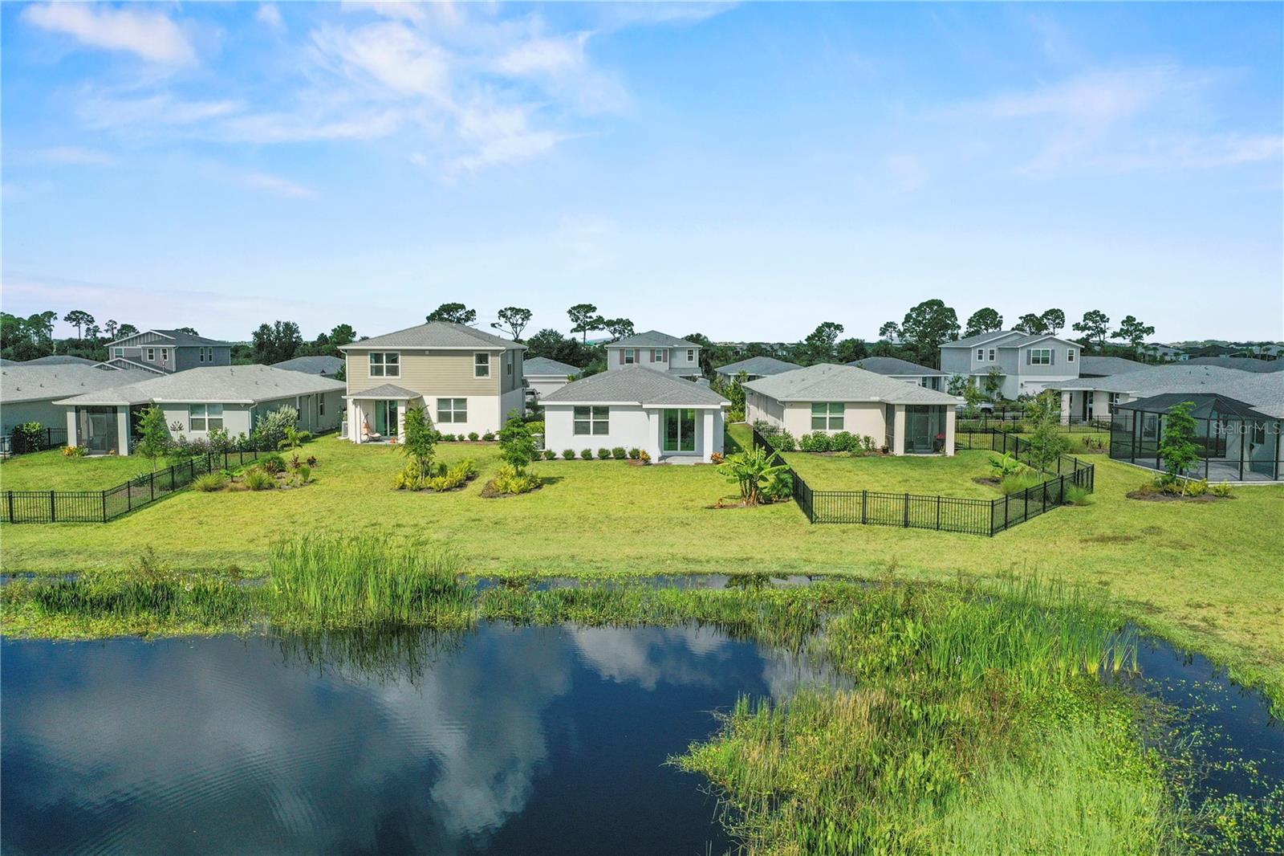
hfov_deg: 65.5
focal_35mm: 28
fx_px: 998
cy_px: 428
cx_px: 642
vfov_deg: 46.4
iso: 100
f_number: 7.1
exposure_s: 1/800
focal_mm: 10.26
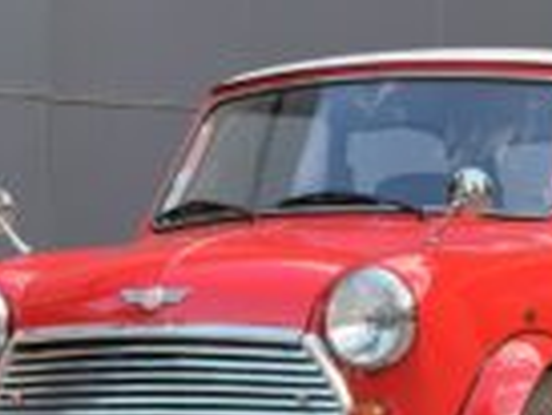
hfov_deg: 12.9
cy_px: 262
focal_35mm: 152
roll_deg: +0.1
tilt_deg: +1.2
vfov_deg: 9.8
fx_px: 2426
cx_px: 443
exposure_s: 1/218
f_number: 1.6
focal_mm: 5.96
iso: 32
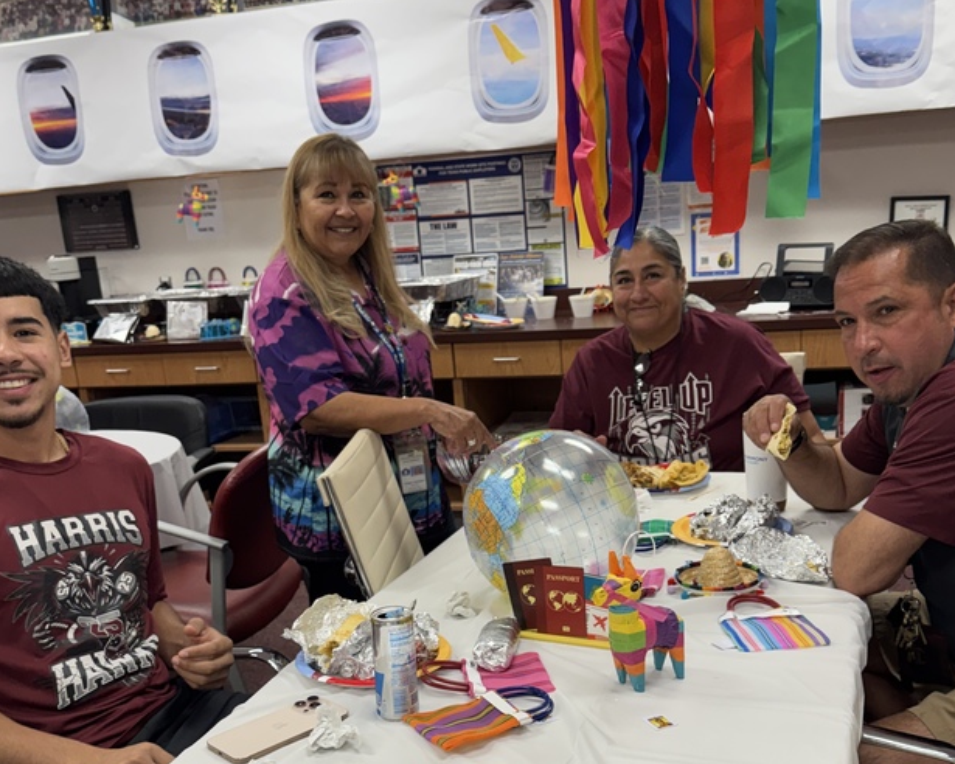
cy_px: 491
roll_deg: +4.3
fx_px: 1102
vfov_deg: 37.9
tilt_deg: -13.6
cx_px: 506
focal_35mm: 39
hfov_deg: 46.8
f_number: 1.78
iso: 200
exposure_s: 1/120
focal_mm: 6.76
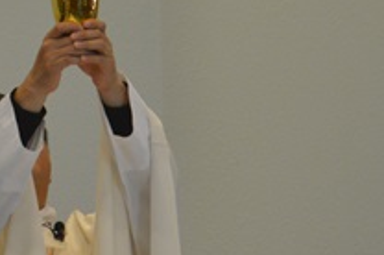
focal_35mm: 922
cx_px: -44
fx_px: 9819
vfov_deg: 1.5
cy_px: 74
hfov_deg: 2.2
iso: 1600
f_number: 5.6
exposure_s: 1/80
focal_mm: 200
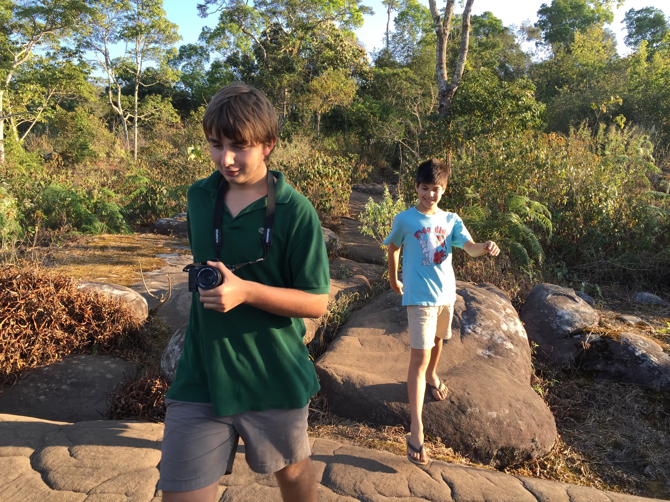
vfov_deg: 48.2
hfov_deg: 61.7
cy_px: 251
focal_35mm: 29
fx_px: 561
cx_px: 335
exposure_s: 1/319
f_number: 2.2
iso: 32
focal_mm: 4.15
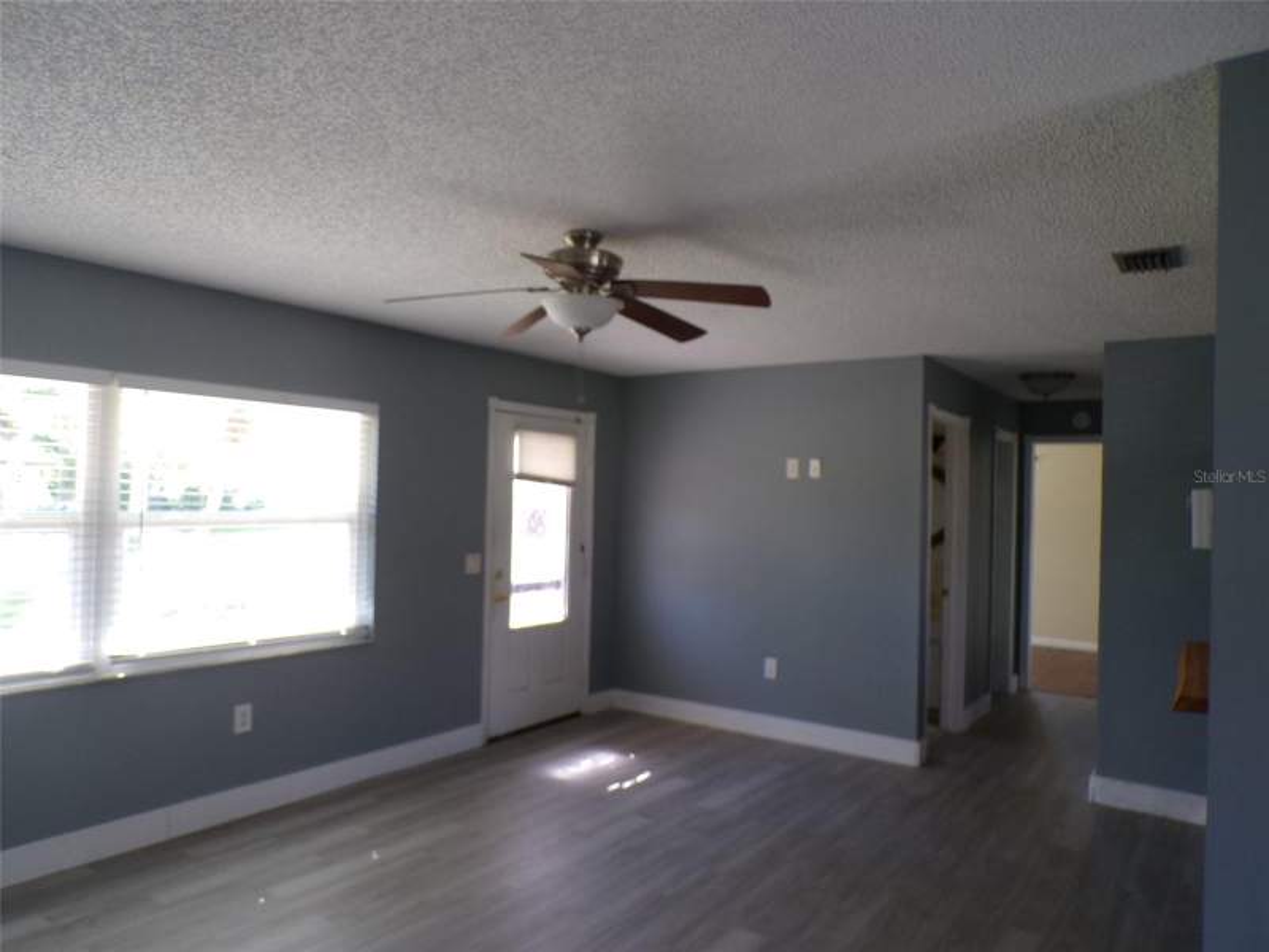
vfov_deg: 56.8
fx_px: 880
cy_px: 476
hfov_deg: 71.6
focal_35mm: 24
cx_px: 634
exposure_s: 1/34
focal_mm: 4.3
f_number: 3
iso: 128
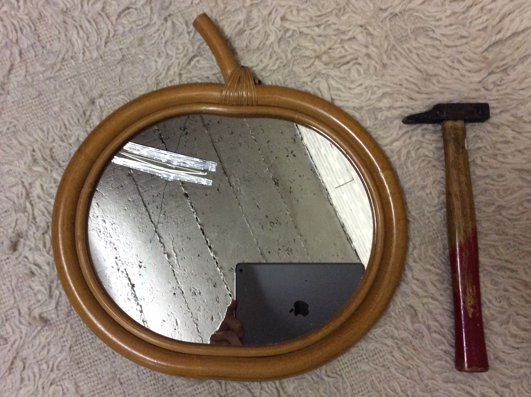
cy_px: 190
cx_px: 235
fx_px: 567
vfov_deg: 38.6
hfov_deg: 50.1
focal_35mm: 37
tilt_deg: -81.9
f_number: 2.4
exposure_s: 1/25
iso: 250
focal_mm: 3.3
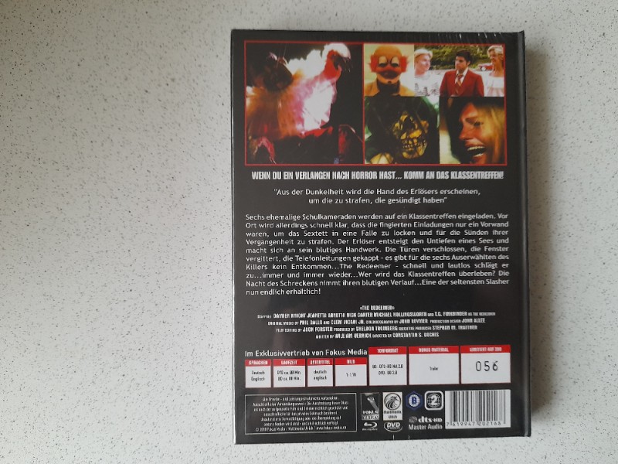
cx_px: 309
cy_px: 232
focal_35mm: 25
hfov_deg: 69.4
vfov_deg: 54.9
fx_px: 446
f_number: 2
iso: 320
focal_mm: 4.6
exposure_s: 1/50
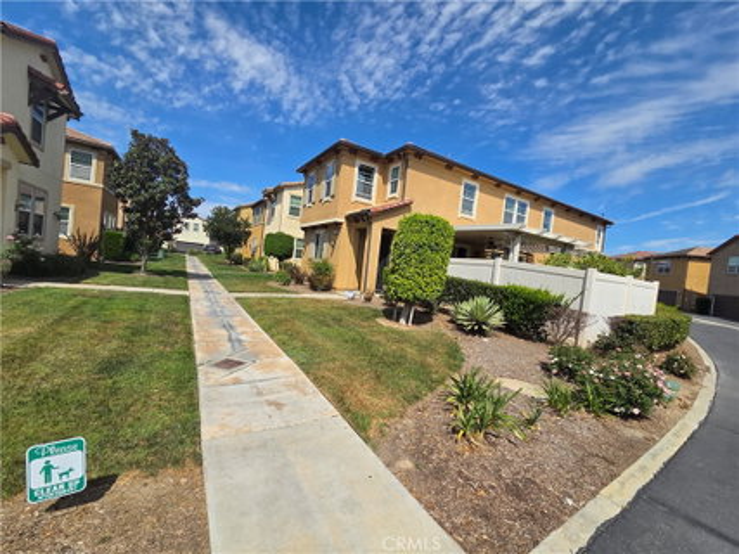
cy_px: 277
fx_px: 277
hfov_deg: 106.2
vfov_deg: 89.9
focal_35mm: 13
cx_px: 370
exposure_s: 1/2874
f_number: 2.2
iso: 50
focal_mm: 2.2
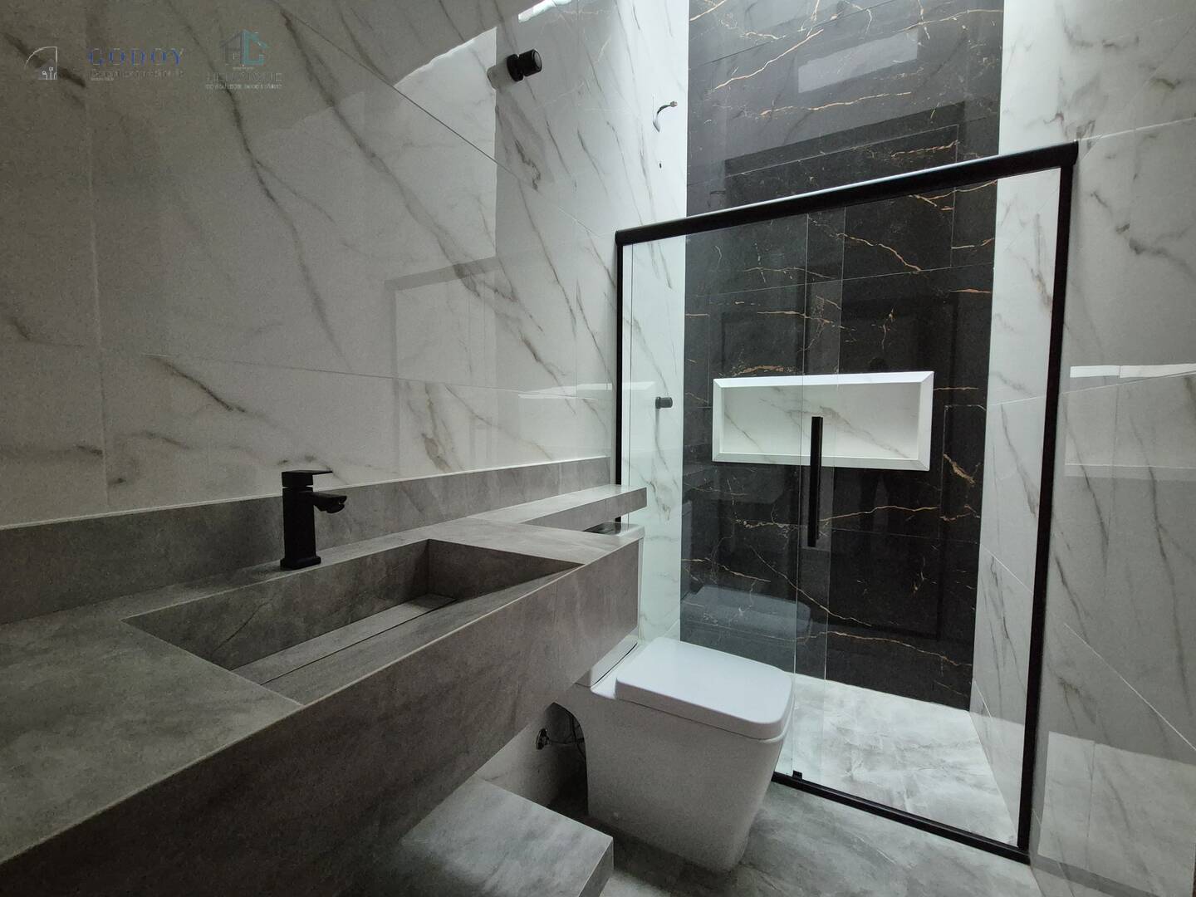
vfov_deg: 89.9
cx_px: 598
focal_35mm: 13
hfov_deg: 106.2
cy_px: 448
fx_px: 449
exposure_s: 1/60
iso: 1250
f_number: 2.2
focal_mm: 2.2
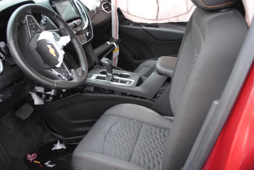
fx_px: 233
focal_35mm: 33
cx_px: 127
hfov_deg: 57.2
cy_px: 85
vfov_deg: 40.0
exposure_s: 1/30
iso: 200
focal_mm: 22
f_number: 3.8
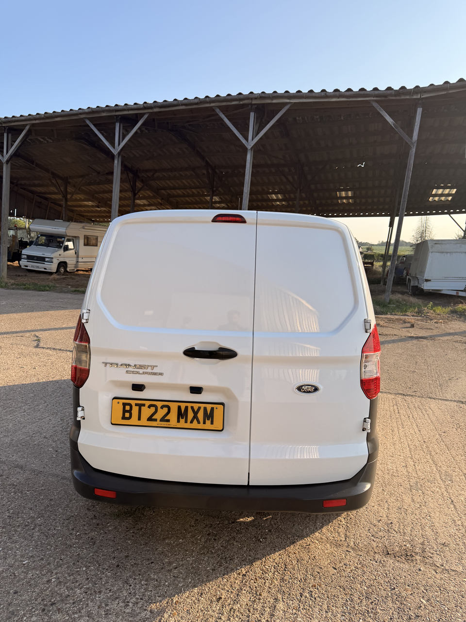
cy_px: 311
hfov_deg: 56.8
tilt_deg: -7.0
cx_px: 233
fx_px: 431
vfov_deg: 71.6
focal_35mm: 24
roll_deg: -0.6
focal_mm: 6.76
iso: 80
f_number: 1.78
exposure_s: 1/1812
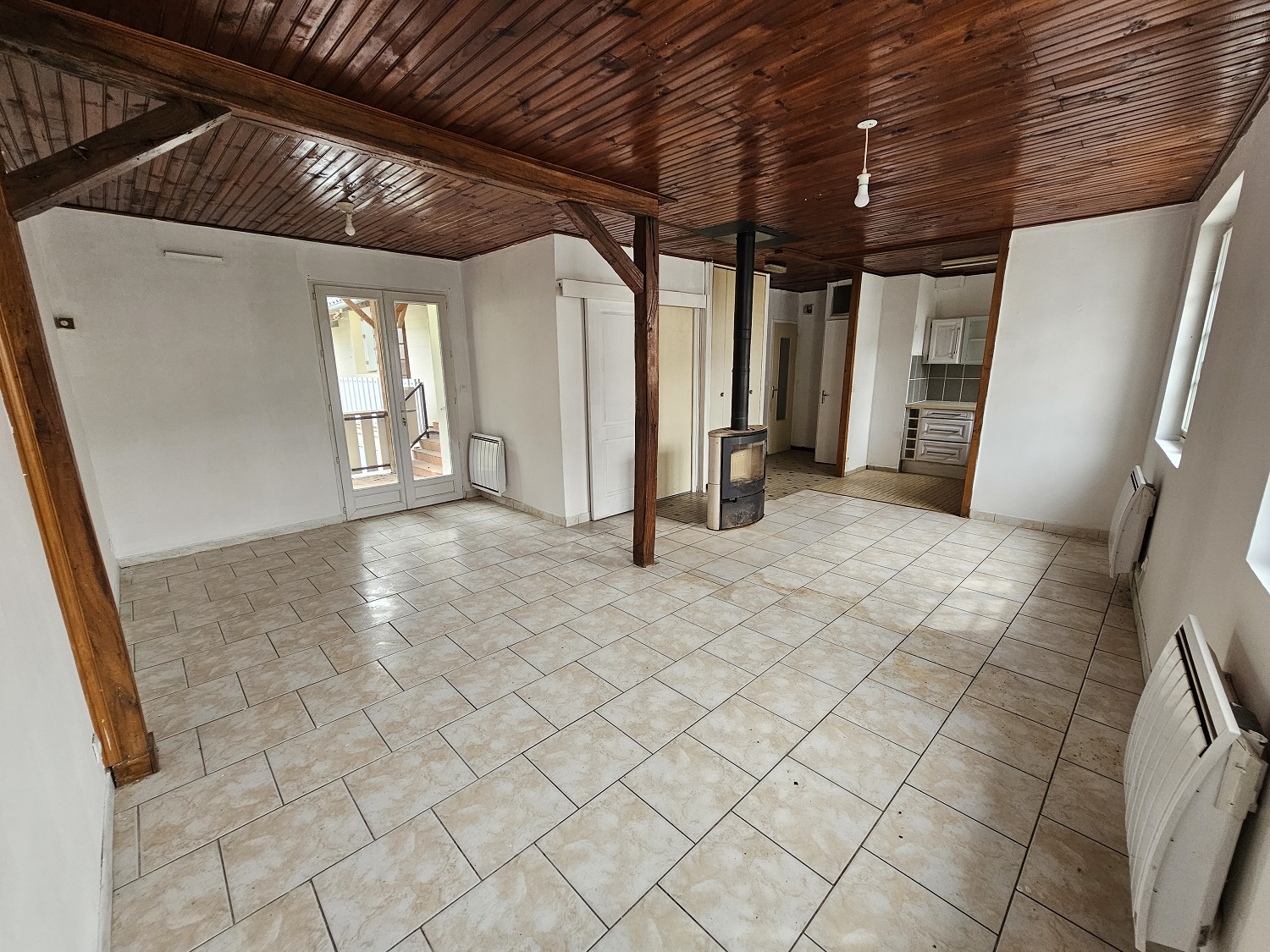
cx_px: 635
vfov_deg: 89.9
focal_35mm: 13
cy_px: 476
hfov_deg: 106.2
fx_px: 477
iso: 100
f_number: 2.2
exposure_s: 1/60
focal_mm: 2.2
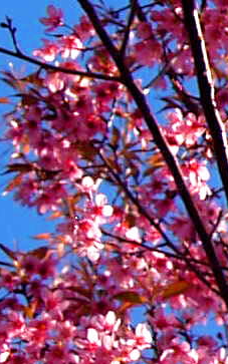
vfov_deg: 2.6
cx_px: 1234
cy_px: 273
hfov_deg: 1.6
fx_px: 8139
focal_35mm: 819
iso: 100
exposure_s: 1/250
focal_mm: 43
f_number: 7.1
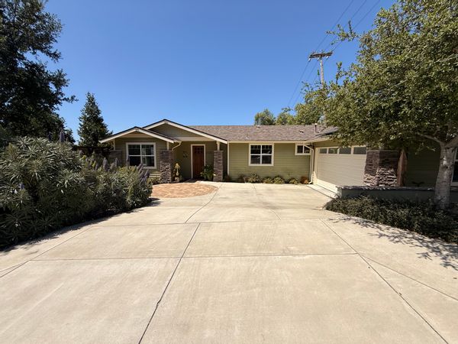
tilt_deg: -6.2
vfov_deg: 85.7
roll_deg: -0.2
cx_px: 229
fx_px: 185
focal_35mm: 14
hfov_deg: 102.1
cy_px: 172
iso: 50
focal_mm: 2.22
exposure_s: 1/3460
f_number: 2.2
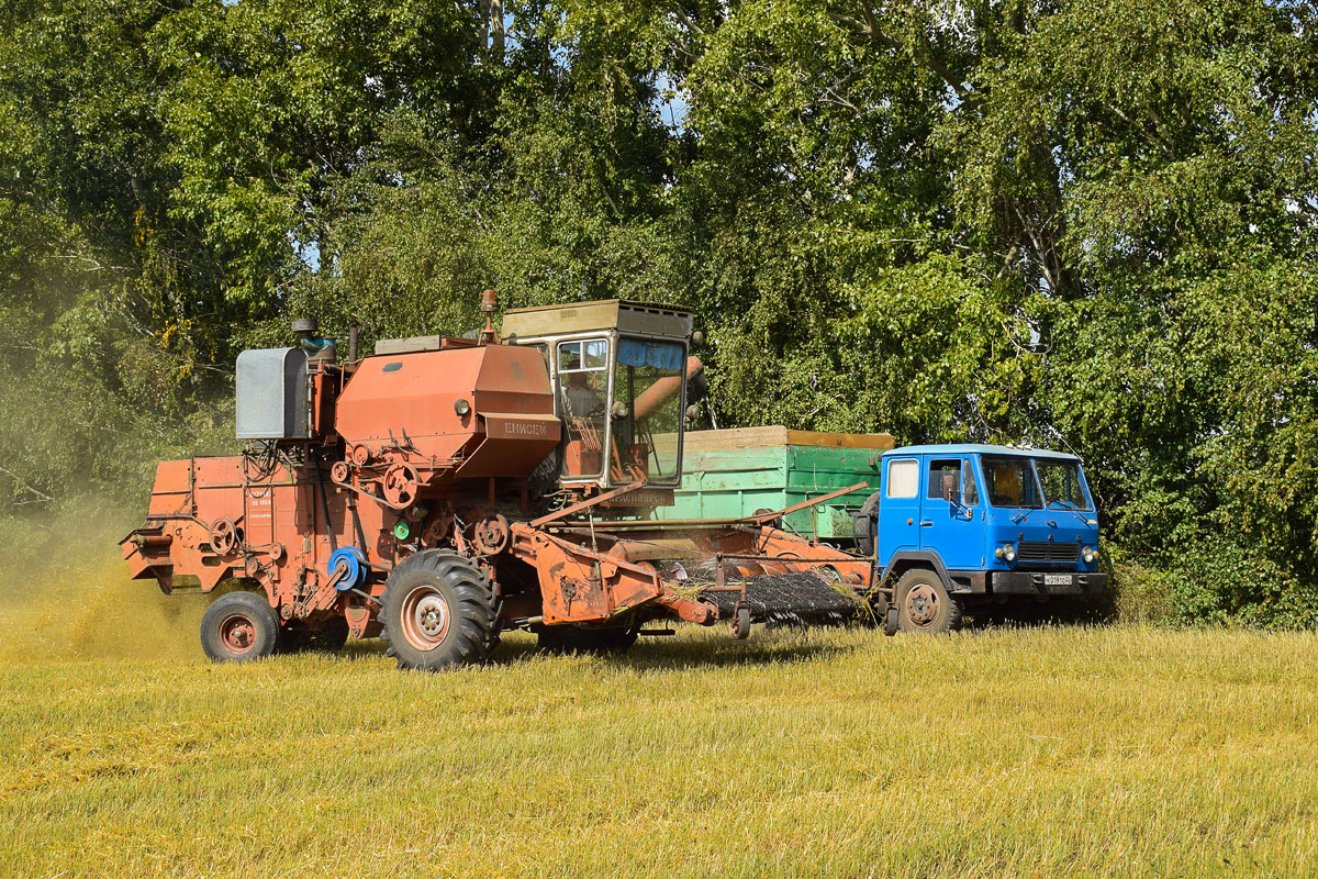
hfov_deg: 38.9
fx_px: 1867
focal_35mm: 51
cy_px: 440
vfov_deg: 26.5
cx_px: 659
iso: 200
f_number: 9
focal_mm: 34
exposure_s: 1/320
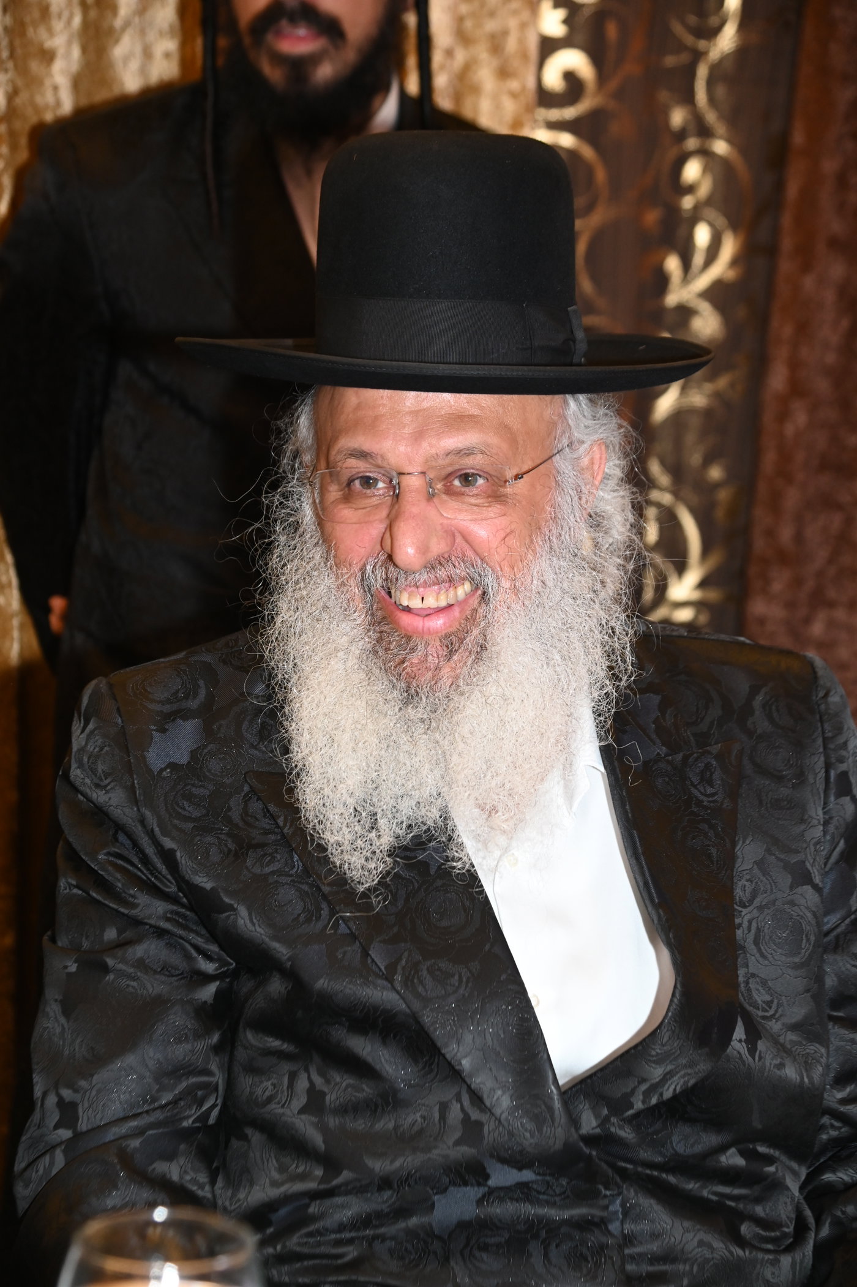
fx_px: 3394
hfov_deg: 14.4
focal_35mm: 95
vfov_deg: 21.5
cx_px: 428
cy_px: 644
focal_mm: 95
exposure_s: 1/200
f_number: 5.6
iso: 2000
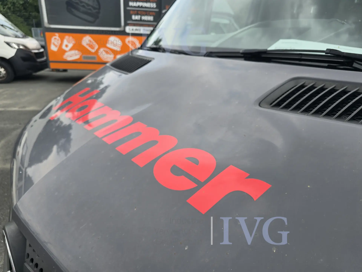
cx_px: 181
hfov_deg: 73.9
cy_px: 136
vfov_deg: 58.9
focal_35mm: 23
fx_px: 241
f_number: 1.7
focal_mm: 6.3
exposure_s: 1/222
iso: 12
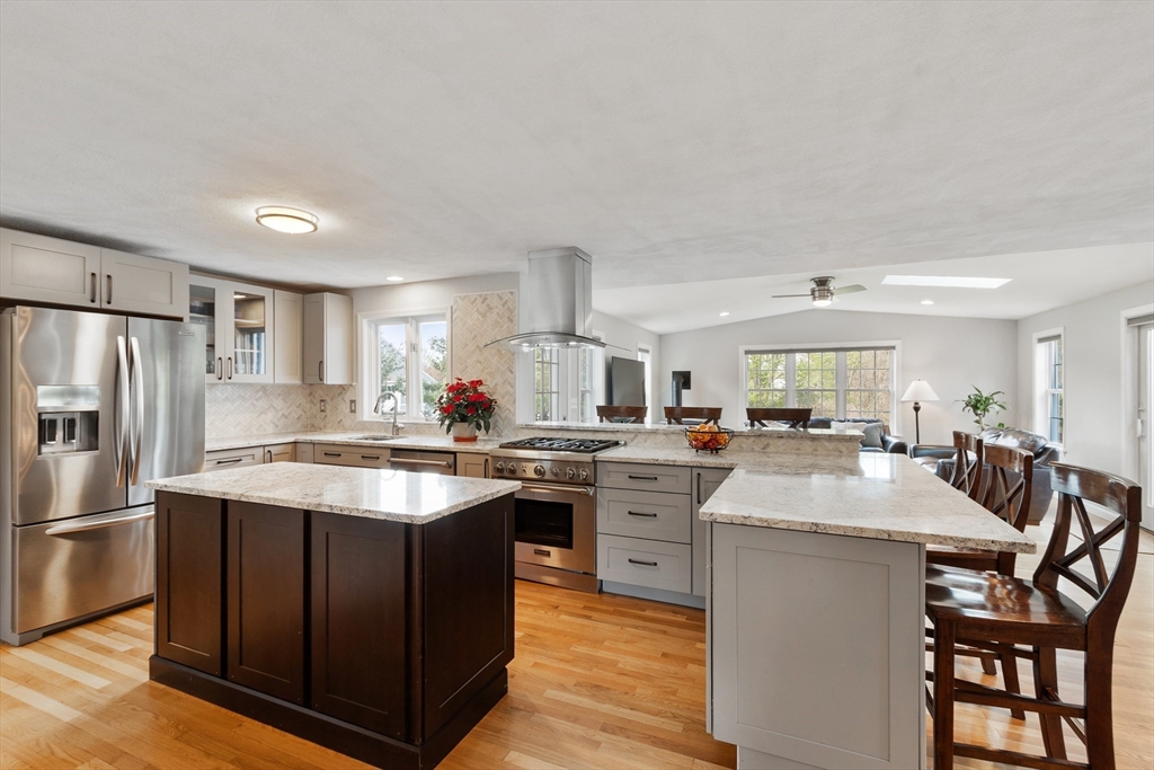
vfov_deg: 77.3
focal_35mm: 15
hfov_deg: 100.4
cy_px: 385
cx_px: 577
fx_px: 481
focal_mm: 10
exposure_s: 1/1.25
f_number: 8
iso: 320
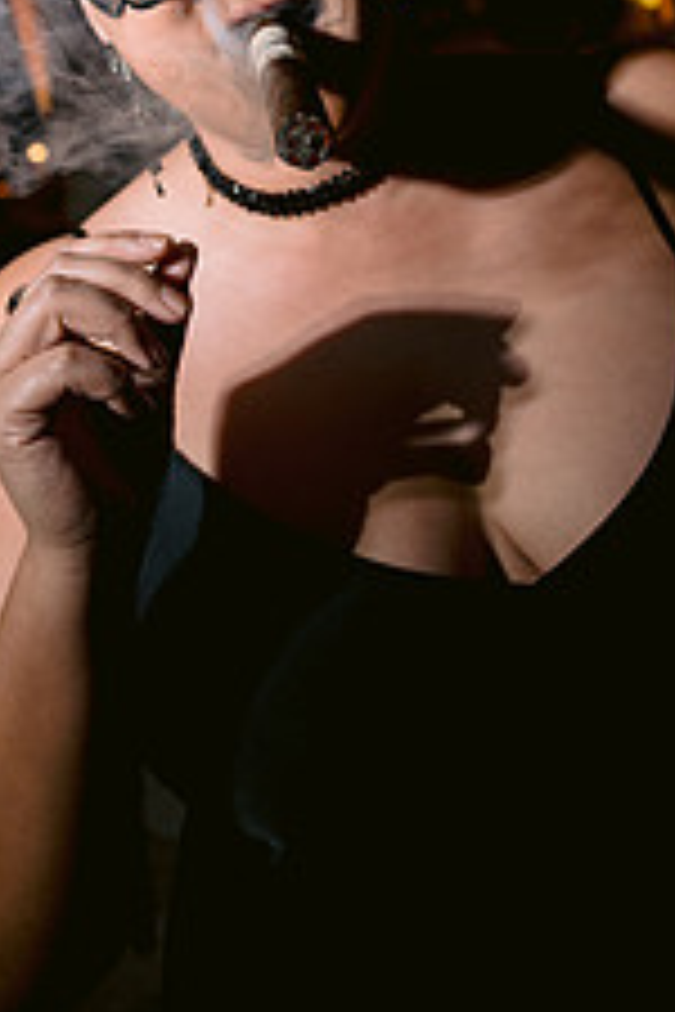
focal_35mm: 56
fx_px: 1575
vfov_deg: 33.3
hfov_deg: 24.2
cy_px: 58
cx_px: 297
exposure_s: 1/80
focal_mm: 28
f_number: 4
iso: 800
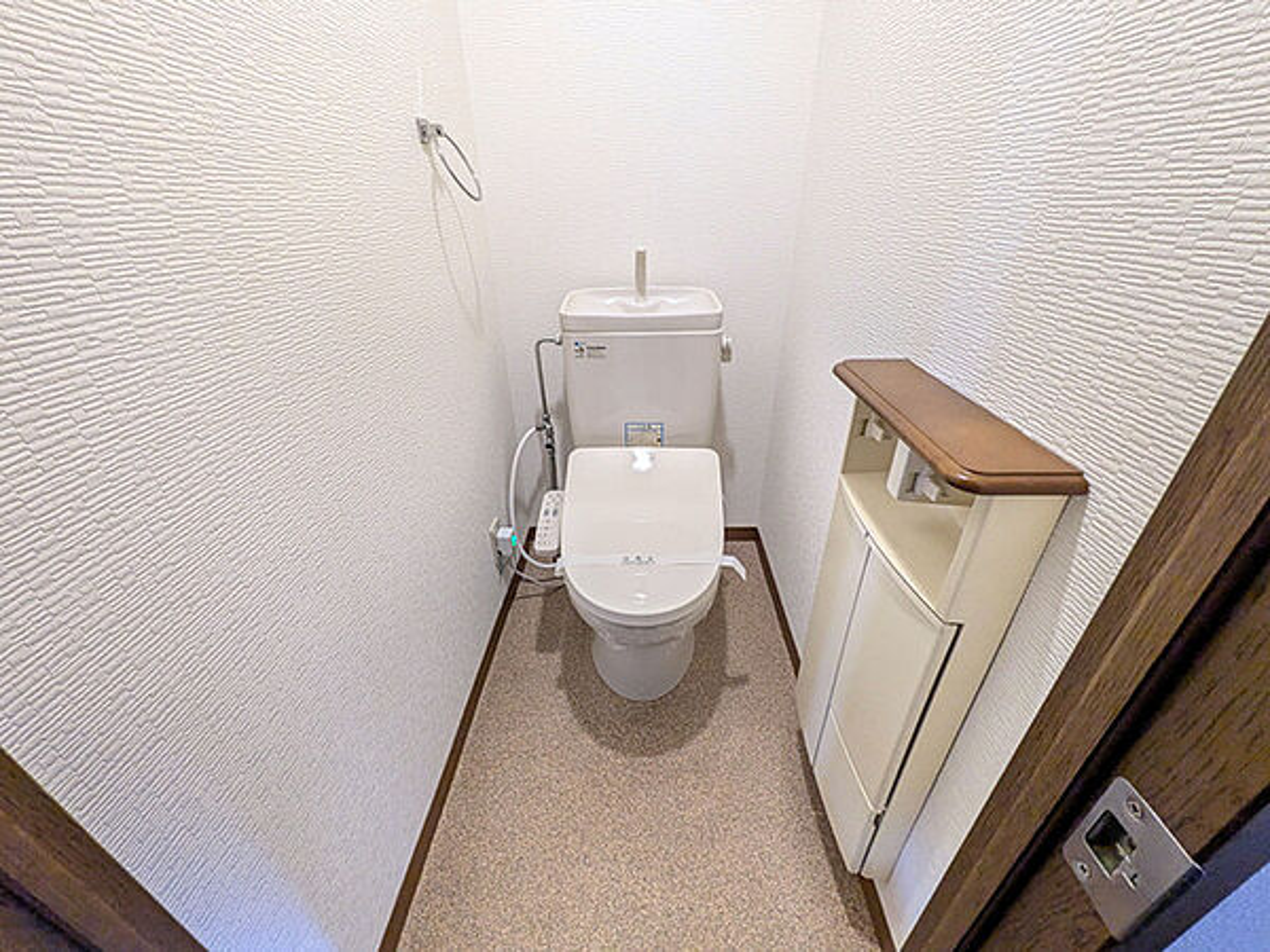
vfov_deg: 85.7
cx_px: 635
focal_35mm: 14
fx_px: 514
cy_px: 476
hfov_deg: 102.1
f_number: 2.2
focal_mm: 1.83
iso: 675
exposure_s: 1/60
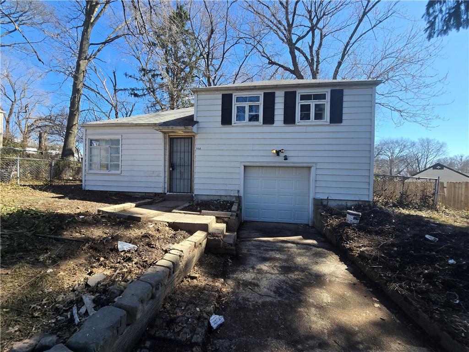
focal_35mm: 13
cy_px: 176
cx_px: 234
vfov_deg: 89.9
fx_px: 176
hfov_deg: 106.2
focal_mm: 2.2
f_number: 2.2
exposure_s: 1/942
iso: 50
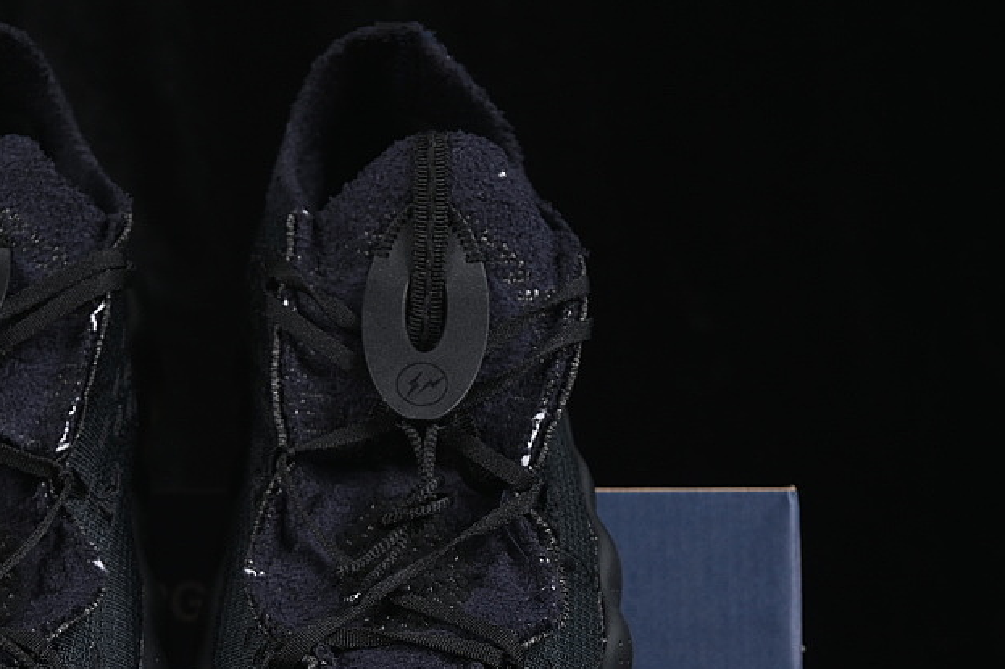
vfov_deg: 10.5
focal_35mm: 130
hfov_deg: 15.7
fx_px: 3628
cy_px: 535
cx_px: 192
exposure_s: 1/60
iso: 160
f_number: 6.3
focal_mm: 50
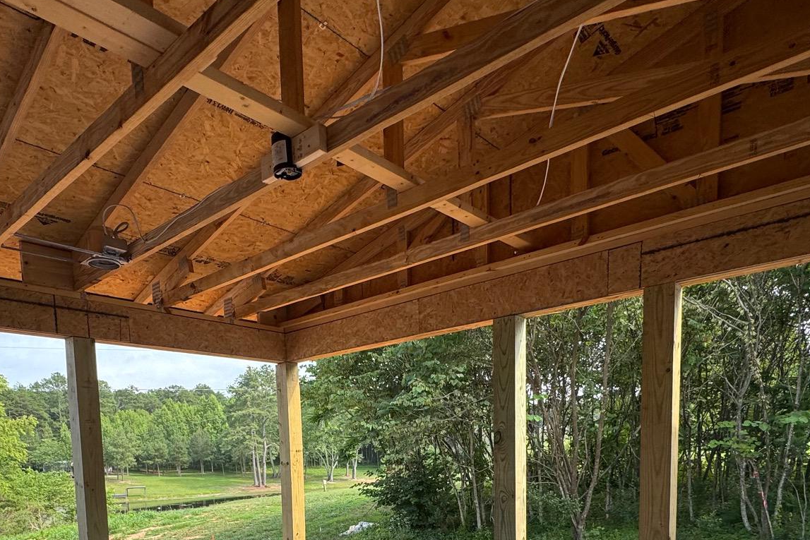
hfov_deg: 68.8
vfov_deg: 44.0
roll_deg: +1.5
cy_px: 511
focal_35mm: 26
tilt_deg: -5.8
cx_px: 333
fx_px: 585
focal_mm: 2.22
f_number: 2.2
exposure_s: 1/318
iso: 40
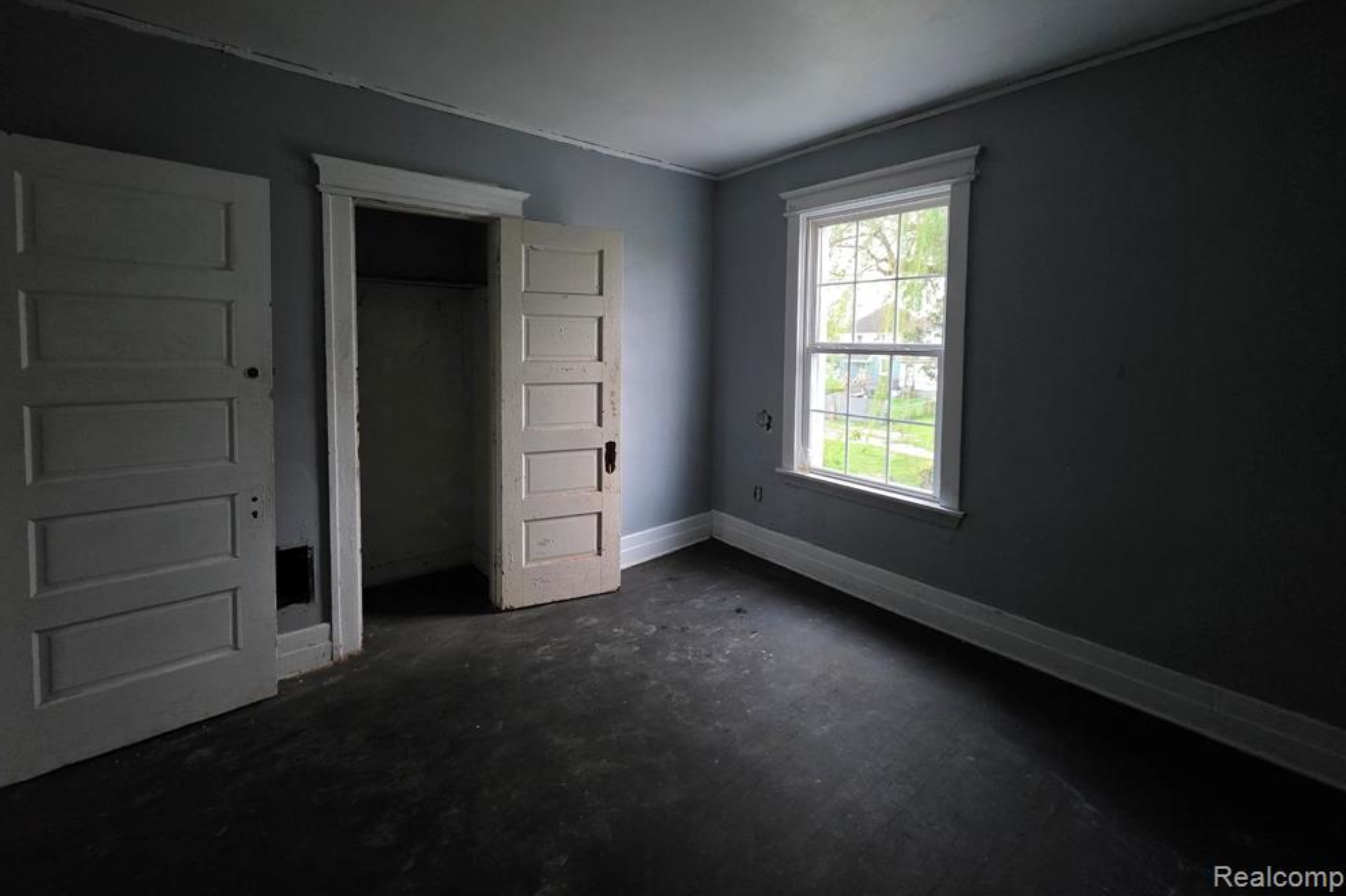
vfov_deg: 80.6
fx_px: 523
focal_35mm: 14
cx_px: 655
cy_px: 377
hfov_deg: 104.2
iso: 1000
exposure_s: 1/60
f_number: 1.9
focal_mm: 2.2
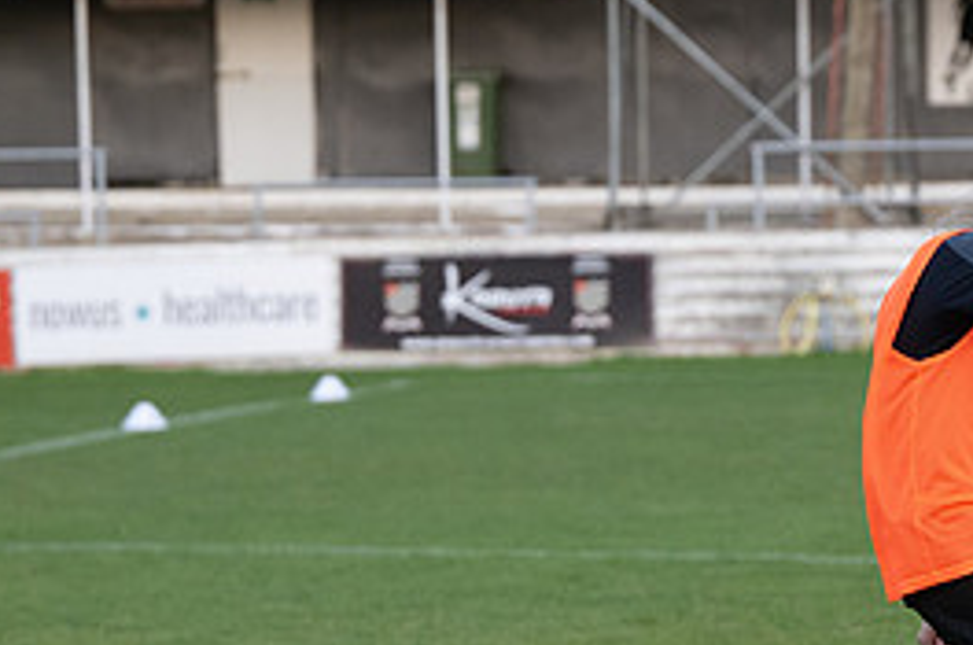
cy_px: 538
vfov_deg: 5.2
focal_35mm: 264
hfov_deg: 7.8
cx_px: 958
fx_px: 7122
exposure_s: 1/800
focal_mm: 80
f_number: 3.2
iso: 1000
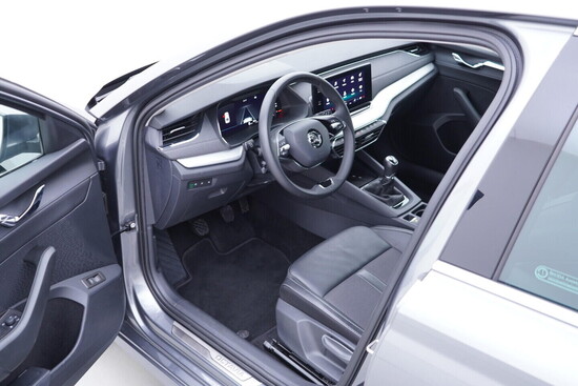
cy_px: 193
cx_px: 289
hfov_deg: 53.1
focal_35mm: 36
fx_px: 578
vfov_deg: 36.9
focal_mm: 24
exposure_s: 1/40
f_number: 2.8
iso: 320
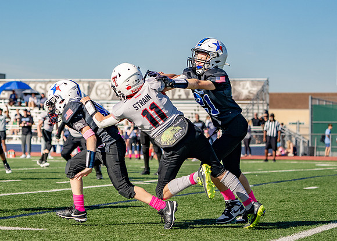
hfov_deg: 13.4
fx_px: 1430
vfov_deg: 9.6
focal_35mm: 149
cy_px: 131
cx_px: 104
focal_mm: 100
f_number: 4.5
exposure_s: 1/2500
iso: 320
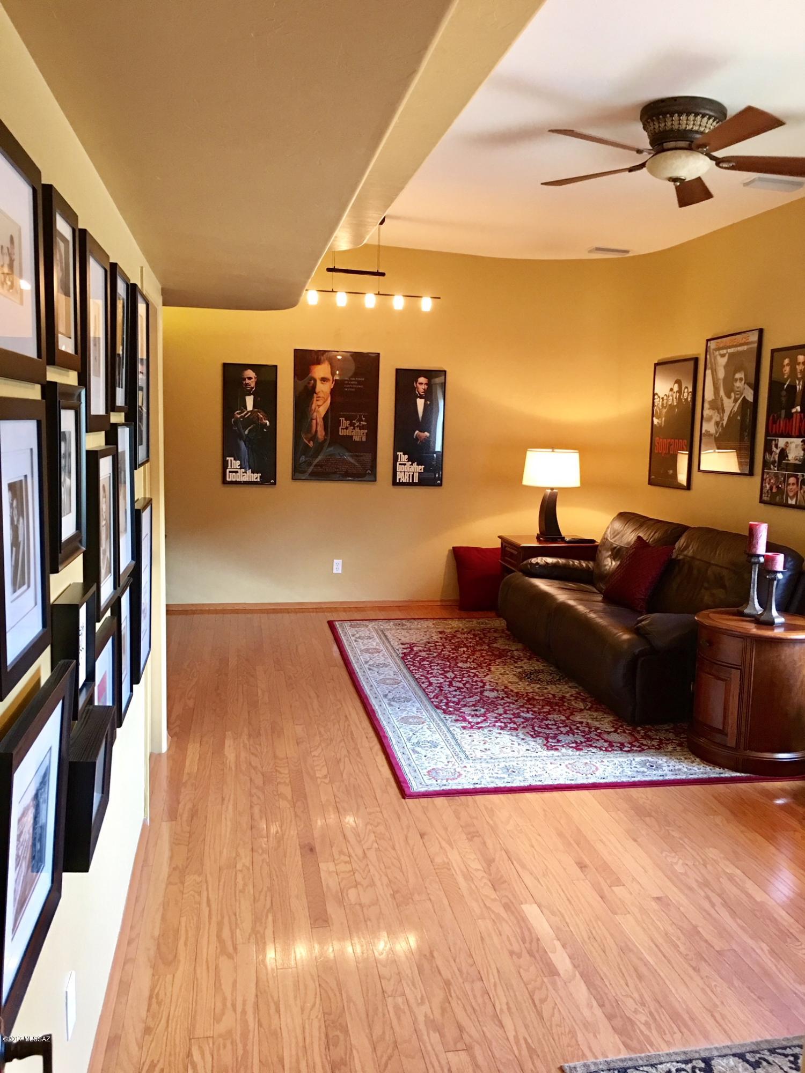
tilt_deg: -6.3
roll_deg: -1.3
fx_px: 899
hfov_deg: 48.2
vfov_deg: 61.7
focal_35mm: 29
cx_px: 402
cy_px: 536
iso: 80
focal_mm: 4.15
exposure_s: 1/15
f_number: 2.2
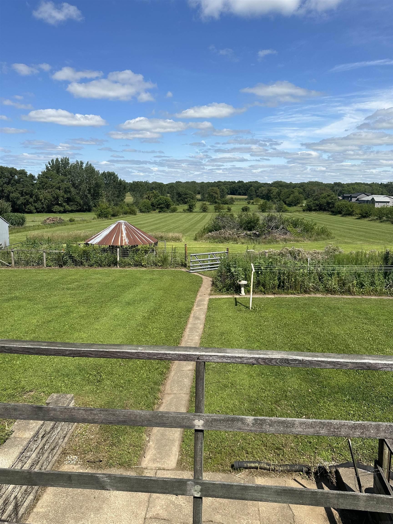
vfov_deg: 71.6
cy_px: 262
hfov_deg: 56.8
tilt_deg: -10.6
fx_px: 363
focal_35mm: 24
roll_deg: -0.8
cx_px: 196
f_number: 1.78
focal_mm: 6.86
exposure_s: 1/5000
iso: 80
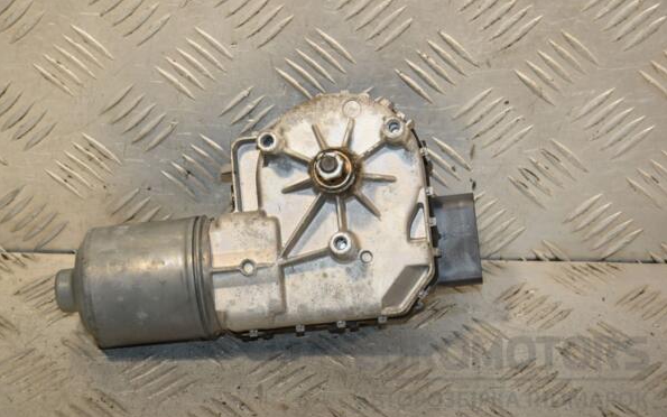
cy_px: 204
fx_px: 1963
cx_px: 334
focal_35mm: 108
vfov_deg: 12.1
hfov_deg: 19.3
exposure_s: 1/200
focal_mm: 70
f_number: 7.1
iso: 800
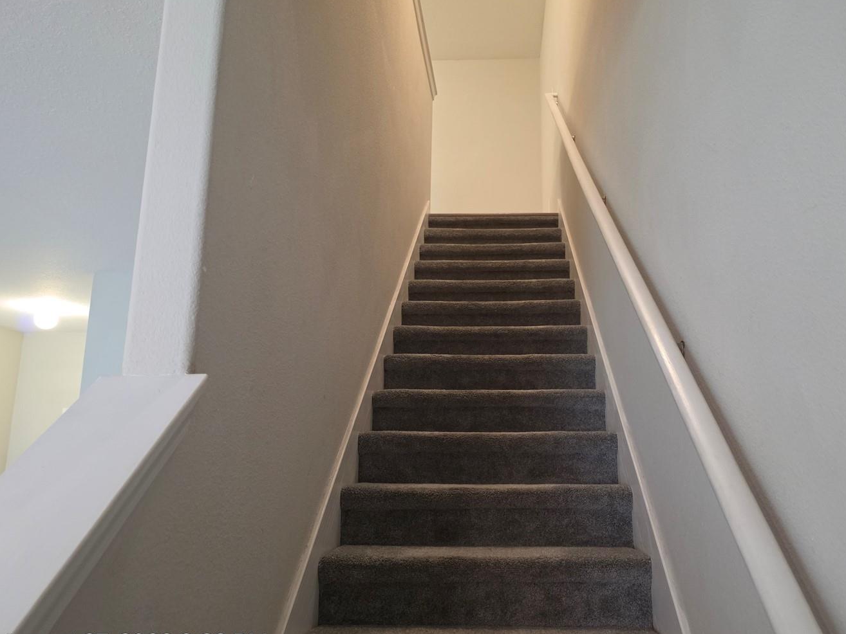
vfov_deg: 49.8
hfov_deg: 63.2
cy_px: 316
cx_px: 473
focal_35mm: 28
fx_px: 684
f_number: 1.4
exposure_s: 1/120
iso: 1250
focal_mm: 6.5
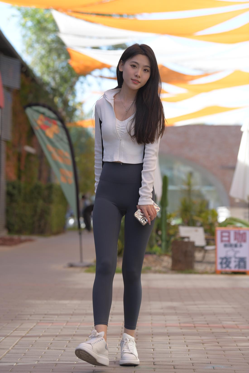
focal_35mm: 102
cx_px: 124
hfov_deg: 13.4
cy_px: 186
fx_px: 1058
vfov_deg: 20.0
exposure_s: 1/1000
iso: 400
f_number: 4
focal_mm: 102
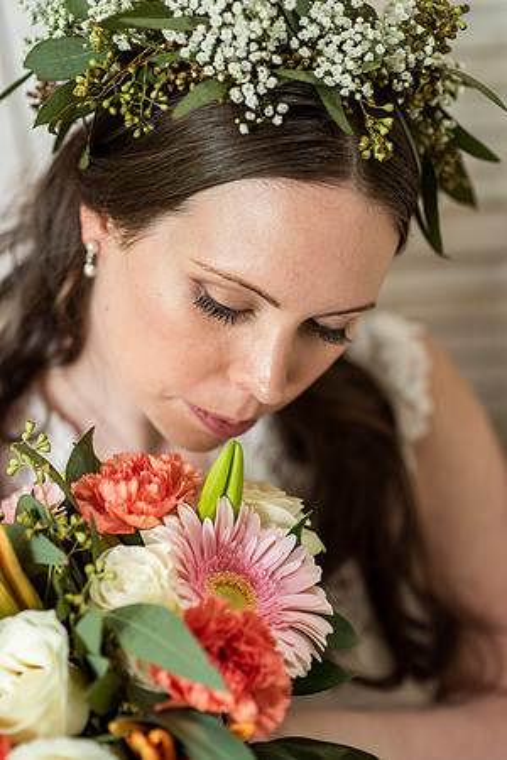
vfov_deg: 23.9
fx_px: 1795
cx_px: 254
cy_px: 380
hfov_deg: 16.1
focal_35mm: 85
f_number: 2.5
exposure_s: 1/400
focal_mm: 85
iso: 1600
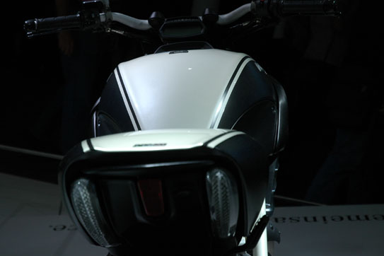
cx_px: 187
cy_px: 111
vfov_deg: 14.9
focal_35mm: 92
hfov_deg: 22.1
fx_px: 981
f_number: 4.5
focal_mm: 52
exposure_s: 1/320
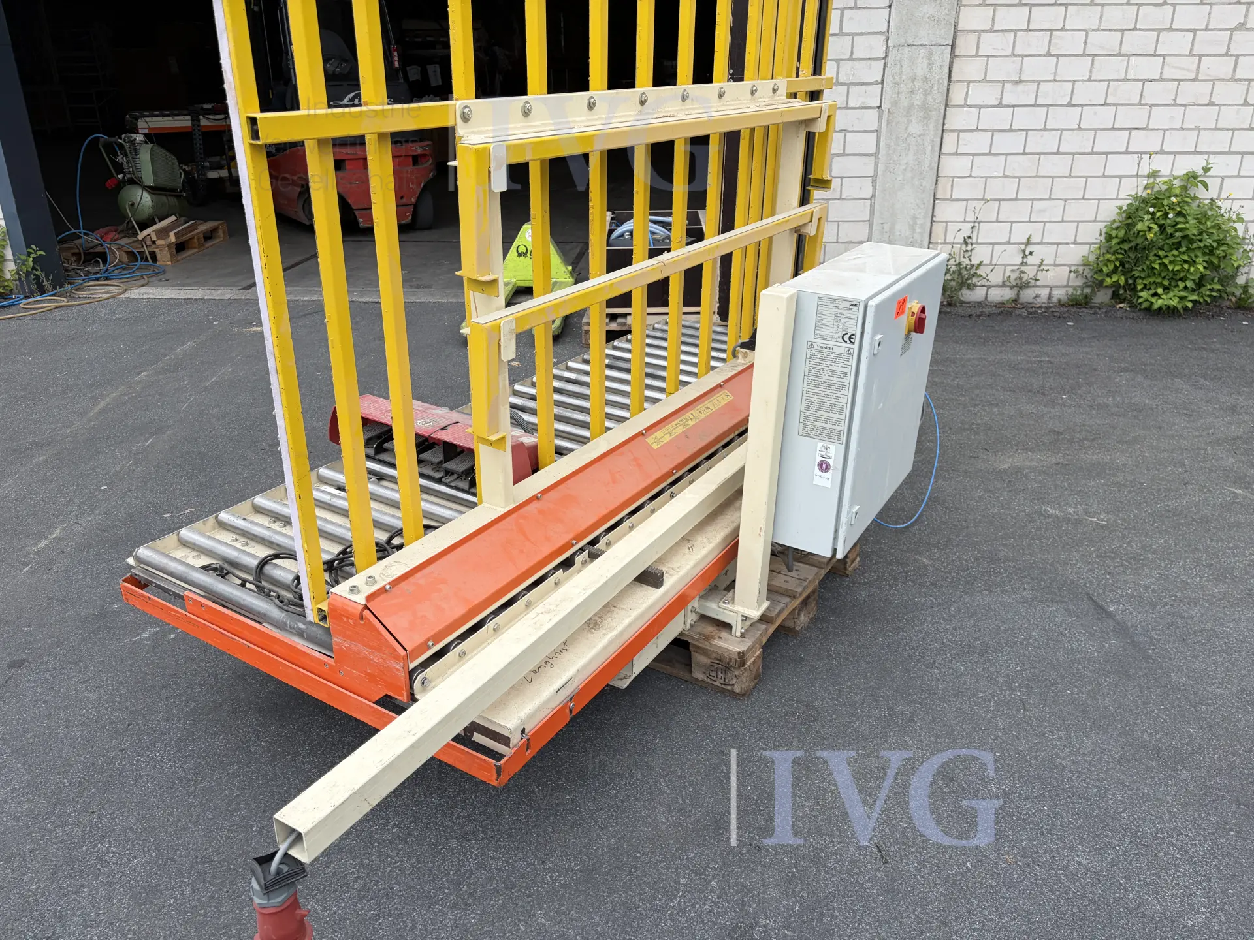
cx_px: 627
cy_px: 470
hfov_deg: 67.3
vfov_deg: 53.1
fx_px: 942
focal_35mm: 26
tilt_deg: -22.8
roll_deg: +0.7
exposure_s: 1/571
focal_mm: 5.96
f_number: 1.6
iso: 50
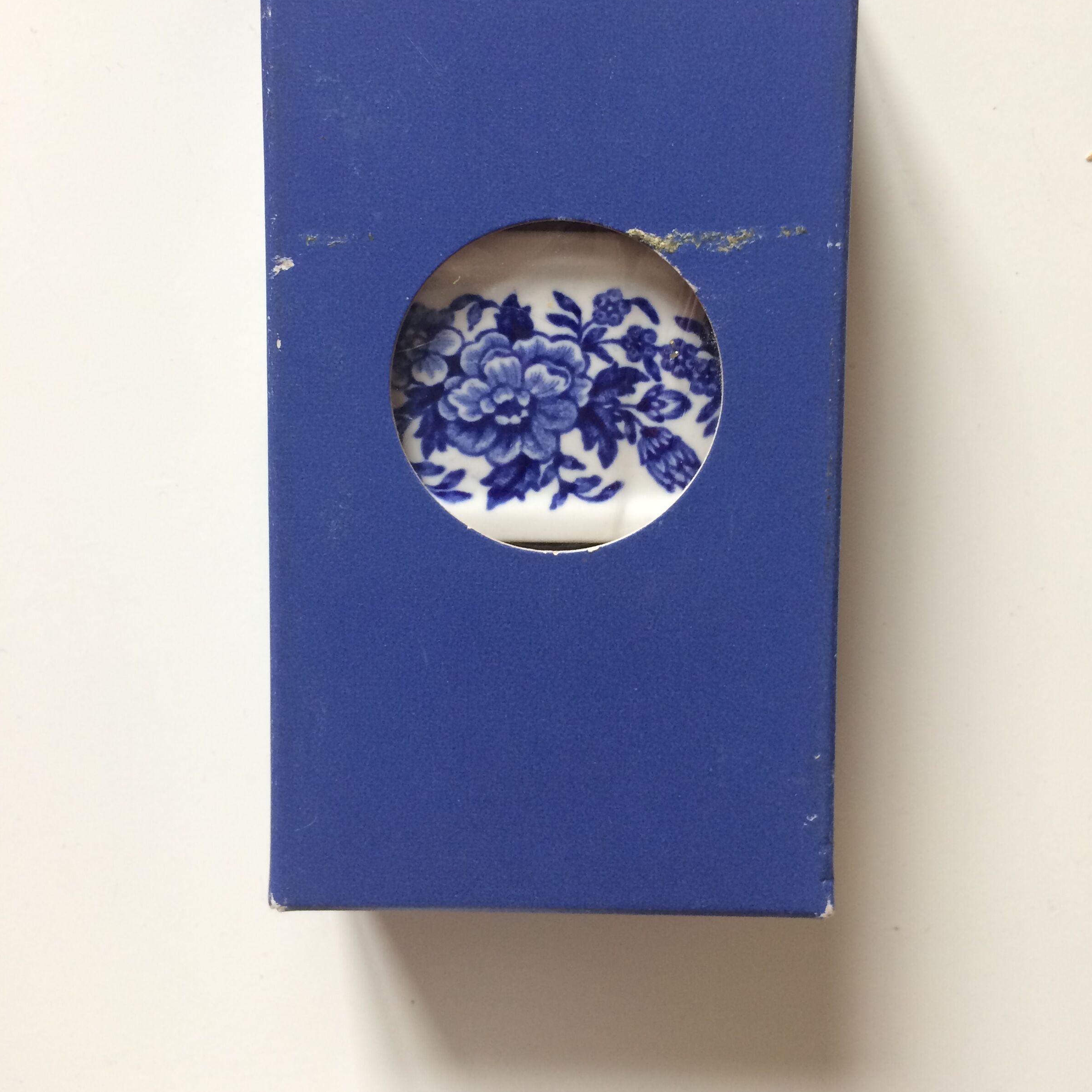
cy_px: 411
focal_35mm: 35
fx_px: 1249
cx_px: 547
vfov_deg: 46.8
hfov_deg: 47.2
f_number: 2.2
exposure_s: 1/33
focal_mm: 4.15
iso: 125
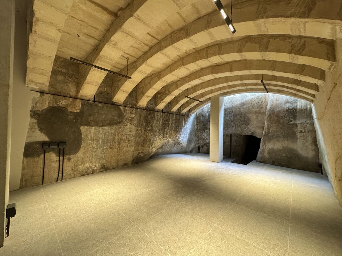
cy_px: 128
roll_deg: -1.5
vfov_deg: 85.7
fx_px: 138
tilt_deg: +1.0
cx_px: 171
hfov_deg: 102.1
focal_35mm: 14
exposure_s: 1/77
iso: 320
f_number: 2.2
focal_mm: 2.22
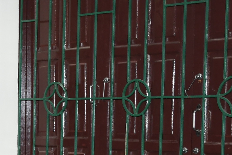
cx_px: -127
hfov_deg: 12.4
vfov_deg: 8.6
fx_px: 1011
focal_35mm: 157
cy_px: 188
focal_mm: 26
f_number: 3.8
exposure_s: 1/200
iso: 400
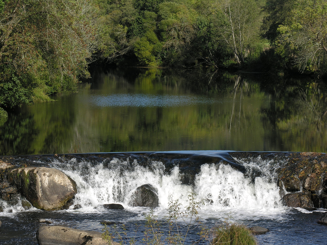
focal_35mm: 127
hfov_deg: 15.5
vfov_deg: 11.7
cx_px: 164
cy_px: 122
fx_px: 1200
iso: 50
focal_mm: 32.4
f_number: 6.8
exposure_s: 1/158
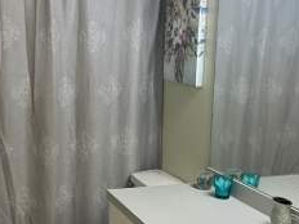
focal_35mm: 60
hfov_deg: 32.2
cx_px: 138
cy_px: 129
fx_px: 518
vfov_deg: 24.4
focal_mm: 3
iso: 80
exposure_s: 1/60
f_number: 1.8
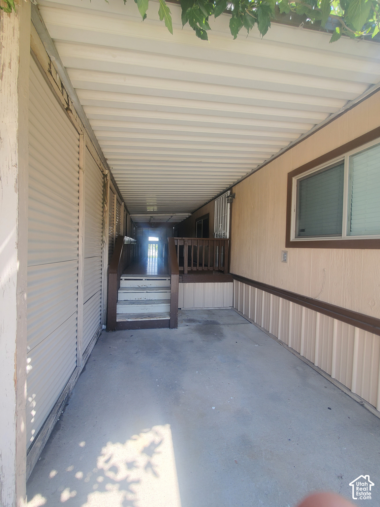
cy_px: 254
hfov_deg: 89.9
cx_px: 190
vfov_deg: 106.2
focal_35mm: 13
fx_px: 190
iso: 80
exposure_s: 1/120
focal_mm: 1.8
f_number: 2.2
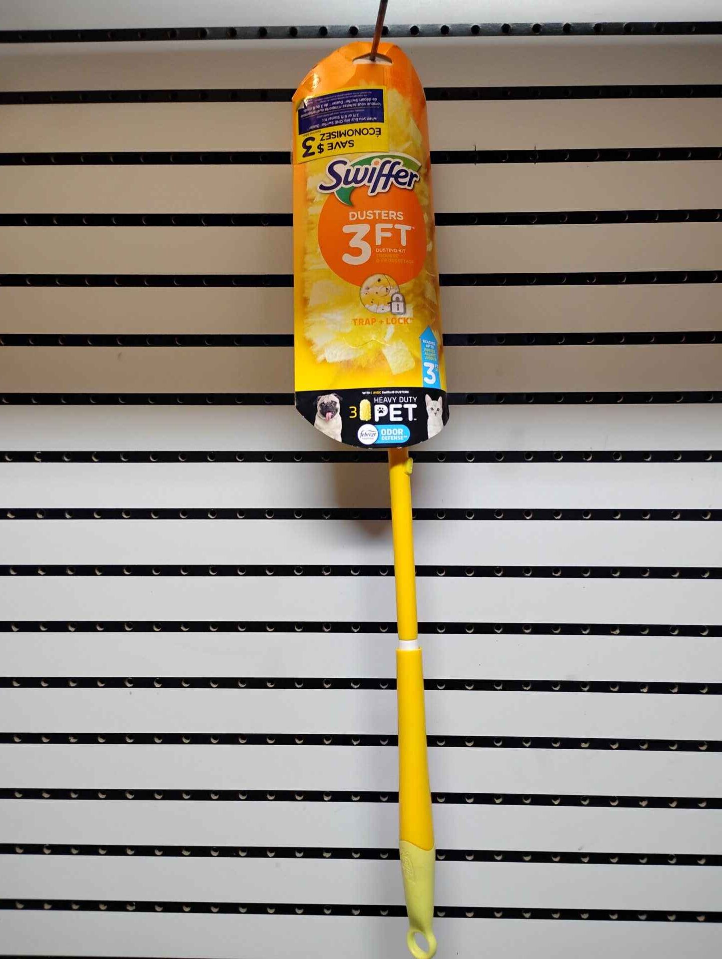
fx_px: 777
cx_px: 361
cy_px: 480
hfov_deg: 49.8
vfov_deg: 63.4
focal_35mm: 28
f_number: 1.8
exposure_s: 1/60
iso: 631
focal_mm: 4.26
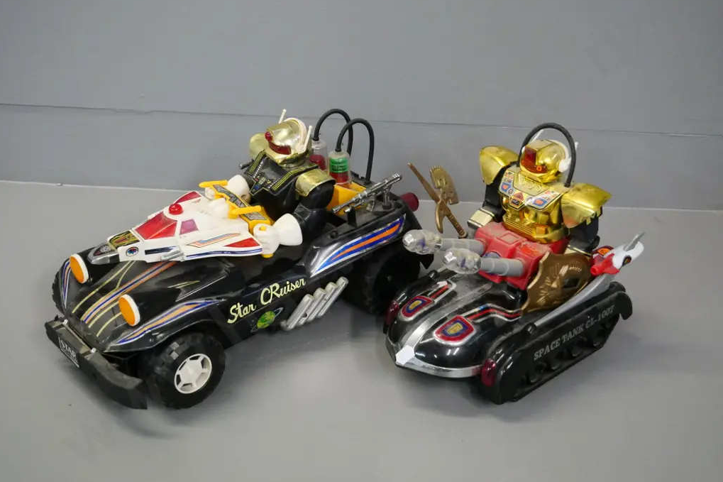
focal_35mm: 46
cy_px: 239
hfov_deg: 42.8
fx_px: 924
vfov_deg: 29.2
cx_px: 360
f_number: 4.5
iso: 3200
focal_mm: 22
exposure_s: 1/125
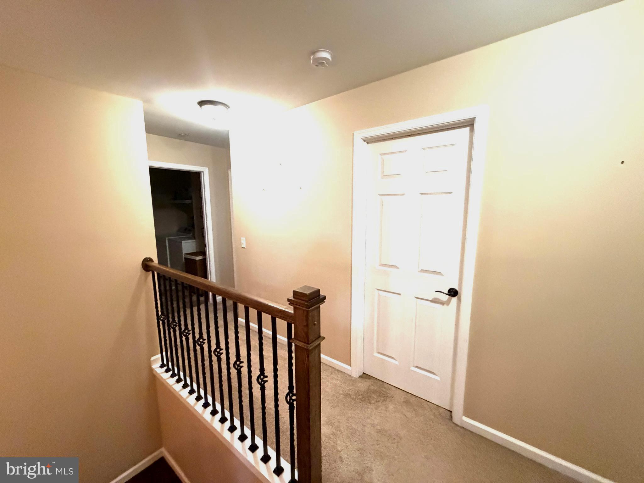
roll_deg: +1.1
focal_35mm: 14
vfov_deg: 85.7
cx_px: 322
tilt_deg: -8.3
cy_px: 242
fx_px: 260
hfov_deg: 102.1
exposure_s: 1/60
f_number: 2.2
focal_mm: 2.22
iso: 800
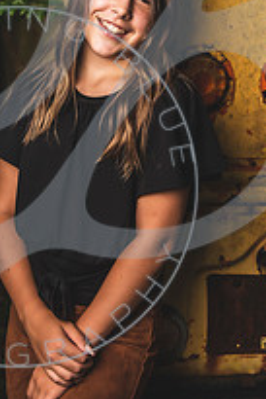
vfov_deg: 24.9
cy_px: 39
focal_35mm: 79
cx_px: 105
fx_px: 874
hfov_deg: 17.3
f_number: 2.8
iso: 100
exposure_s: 1/160
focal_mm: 36
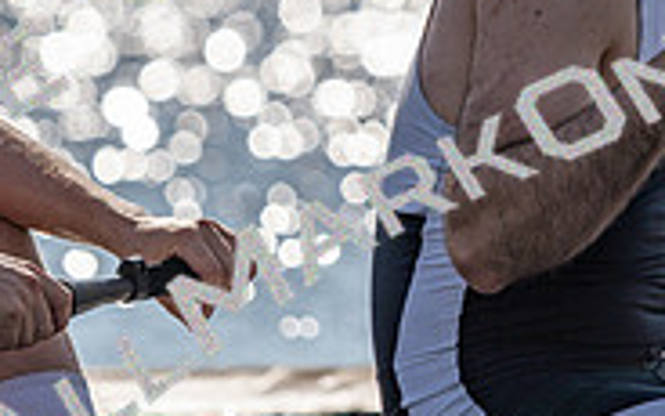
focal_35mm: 1209
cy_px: -20
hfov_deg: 1.7
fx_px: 21911
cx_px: 672
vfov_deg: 1.1
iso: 125
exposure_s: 1/1600
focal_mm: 376
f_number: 6.3
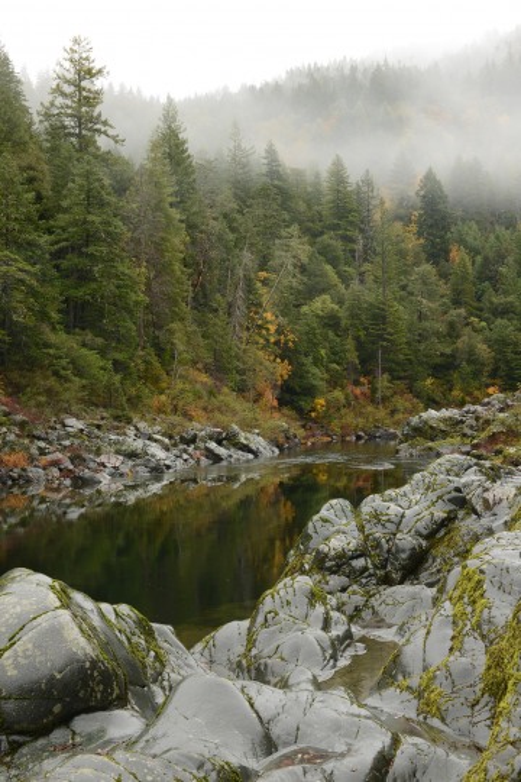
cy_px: 391
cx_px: 260
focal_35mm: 45
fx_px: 977
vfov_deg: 43.6
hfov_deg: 29.9
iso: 100
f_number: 22
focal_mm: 45
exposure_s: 1/2
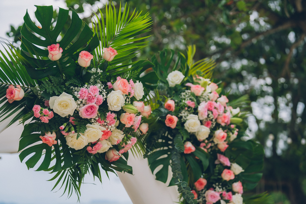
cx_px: 153
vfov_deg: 27.0
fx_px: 425
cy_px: 102
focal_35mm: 50
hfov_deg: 39.6
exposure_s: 1/640
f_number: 2
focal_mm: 50
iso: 125
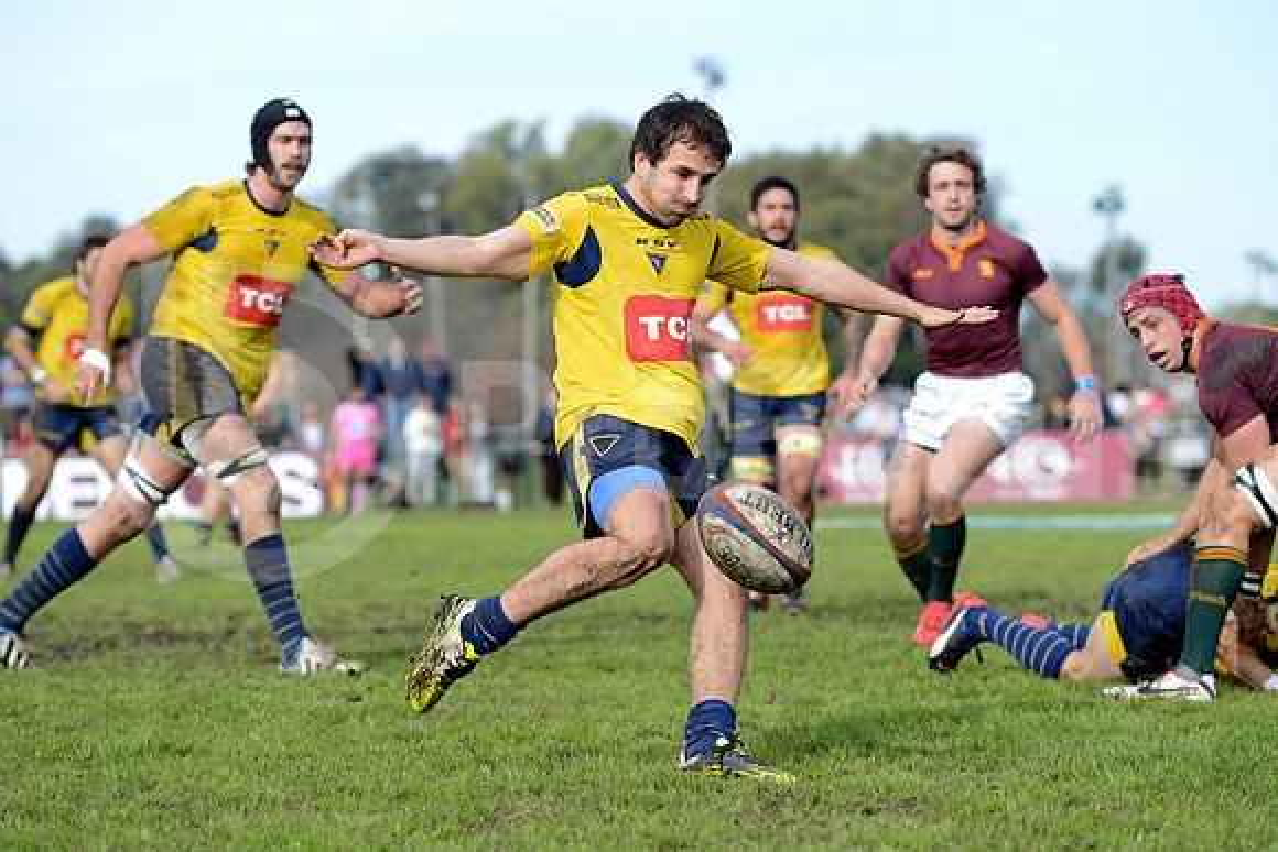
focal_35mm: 130
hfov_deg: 15.8
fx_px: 4616
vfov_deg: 10.6
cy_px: 426
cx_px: 639
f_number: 4
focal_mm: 130
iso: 500
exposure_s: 1/2500
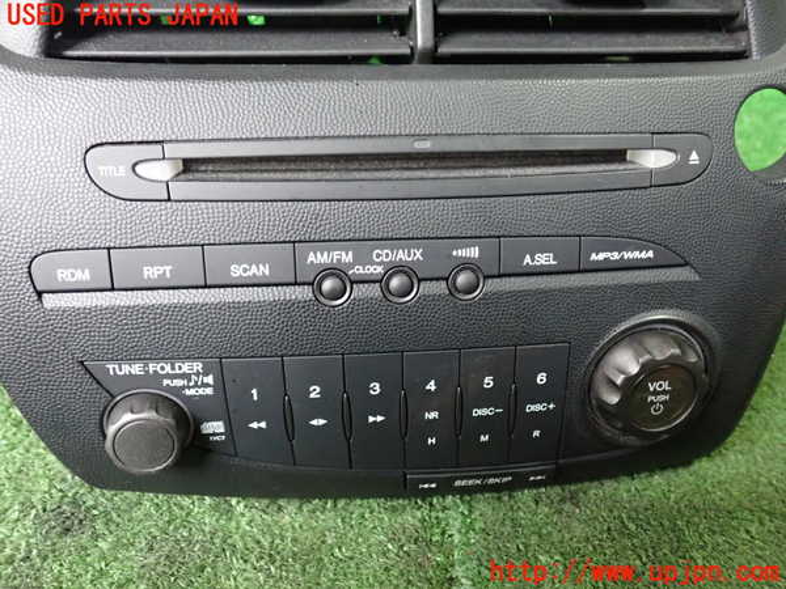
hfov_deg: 60.0
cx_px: 393
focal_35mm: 30
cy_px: 294
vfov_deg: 46.8
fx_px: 681
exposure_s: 1/25
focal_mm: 5.4
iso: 800
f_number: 2.3
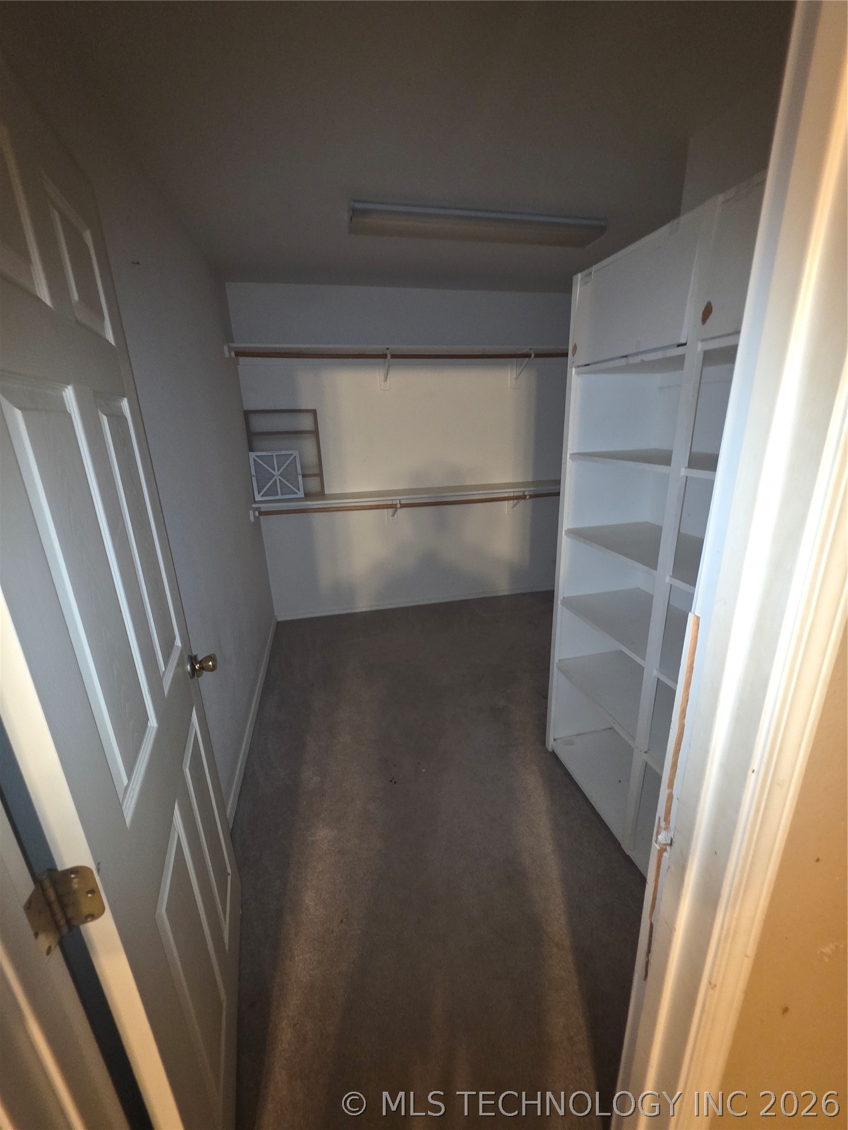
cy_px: 565
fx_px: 425
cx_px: 424
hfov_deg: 89.9
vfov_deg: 106.2
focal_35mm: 13
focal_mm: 2.2
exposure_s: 1/8
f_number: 1.9
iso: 1600
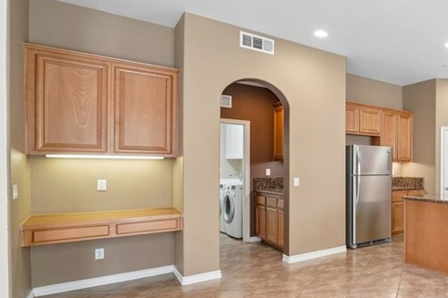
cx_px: 453
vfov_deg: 51.0
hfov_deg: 54.6
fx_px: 311
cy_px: 170
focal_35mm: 25
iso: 400
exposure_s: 1/10
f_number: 8
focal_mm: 12
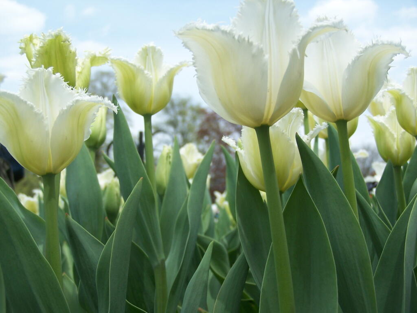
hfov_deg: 37.5
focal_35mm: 51
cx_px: 208
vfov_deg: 28.6
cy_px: 156
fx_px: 614
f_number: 3
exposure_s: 1/800
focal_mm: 8.5
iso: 80
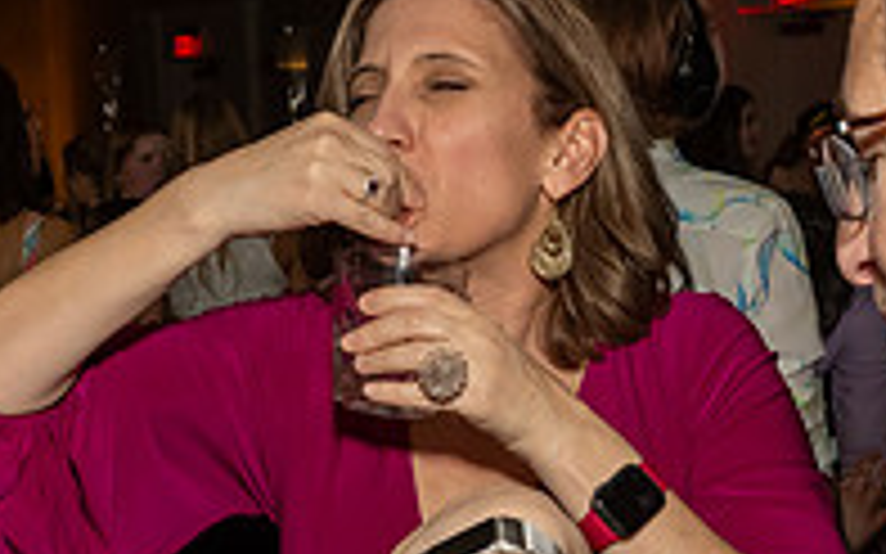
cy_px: 326
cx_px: 428
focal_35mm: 84
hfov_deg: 24.6
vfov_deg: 15.5
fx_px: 2028
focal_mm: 17
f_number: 7.1
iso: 800
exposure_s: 1/250
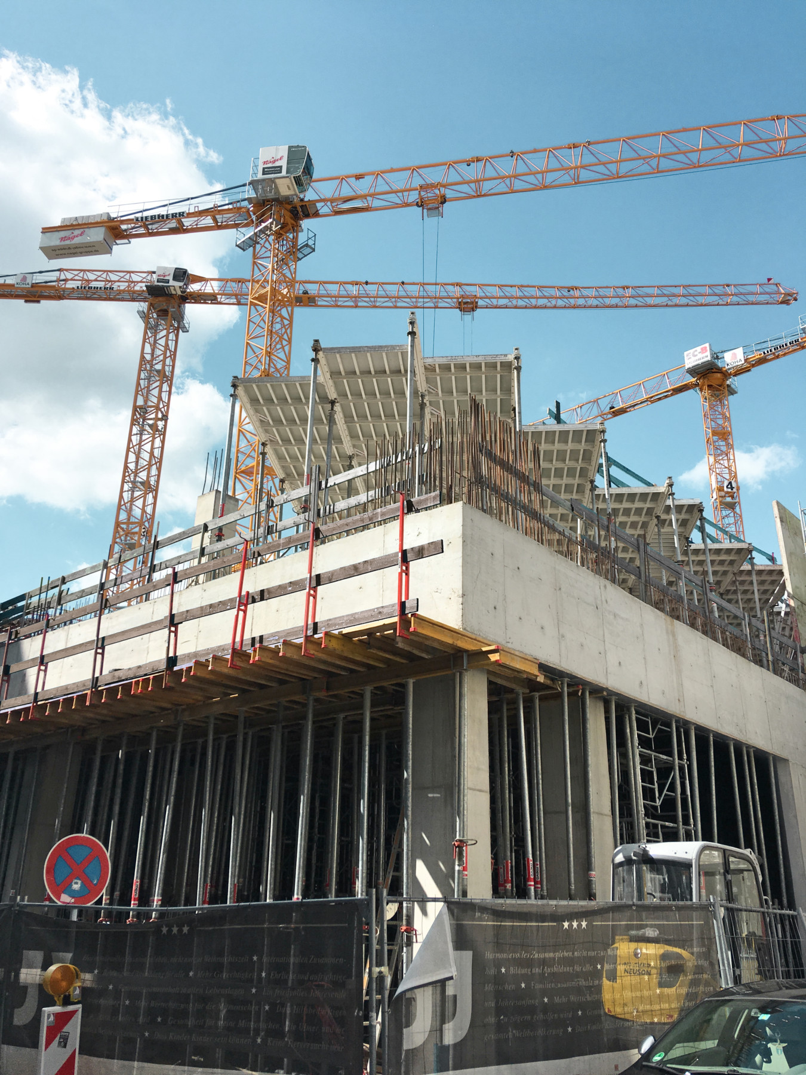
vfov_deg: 61.7
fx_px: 900
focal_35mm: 29
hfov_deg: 48.2
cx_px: 403
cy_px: 538
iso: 25
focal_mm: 4.15
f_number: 2.2
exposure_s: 1/1832
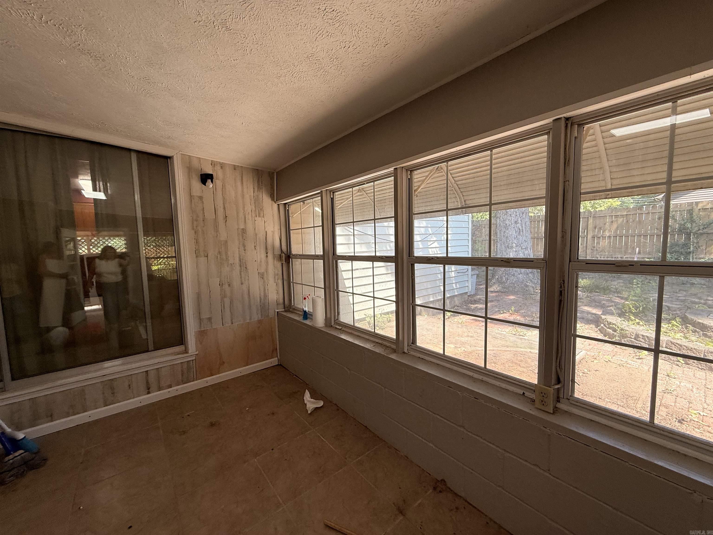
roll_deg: +1.9
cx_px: 356
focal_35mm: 14
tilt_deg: -4.9
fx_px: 288
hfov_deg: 102.1
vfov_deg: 85.7
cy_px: 268
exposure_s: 1/159
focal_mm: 2.22
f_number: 2.2
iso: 50
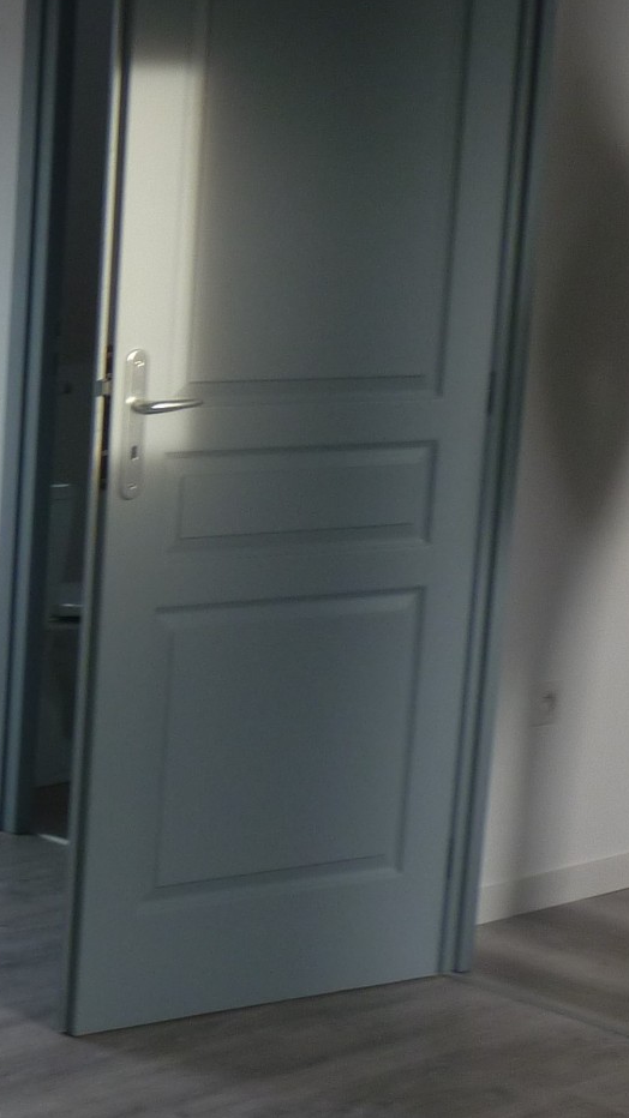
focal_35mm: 79
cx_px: -547
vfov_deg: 26.8
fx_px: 2343
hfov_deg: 13.5
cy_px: 584
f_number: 2.8
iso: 80
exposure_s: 1/40
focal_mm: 5.5
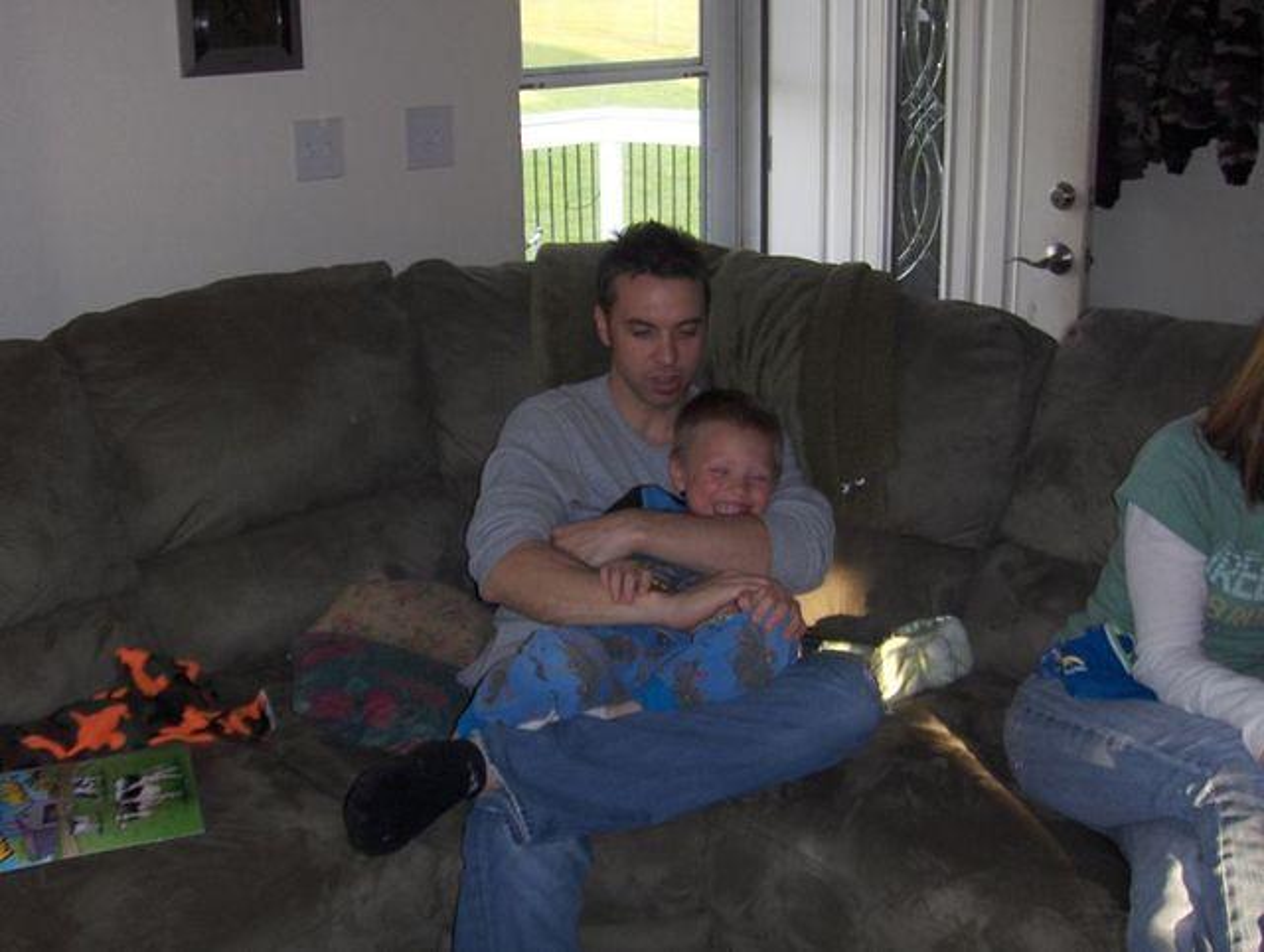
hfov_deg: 45.7
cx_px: 632
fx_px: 1499
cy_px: 476
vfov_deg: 35.2
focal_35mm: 41
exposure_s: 1/60
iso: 100
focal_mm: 6.5
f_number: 3.5
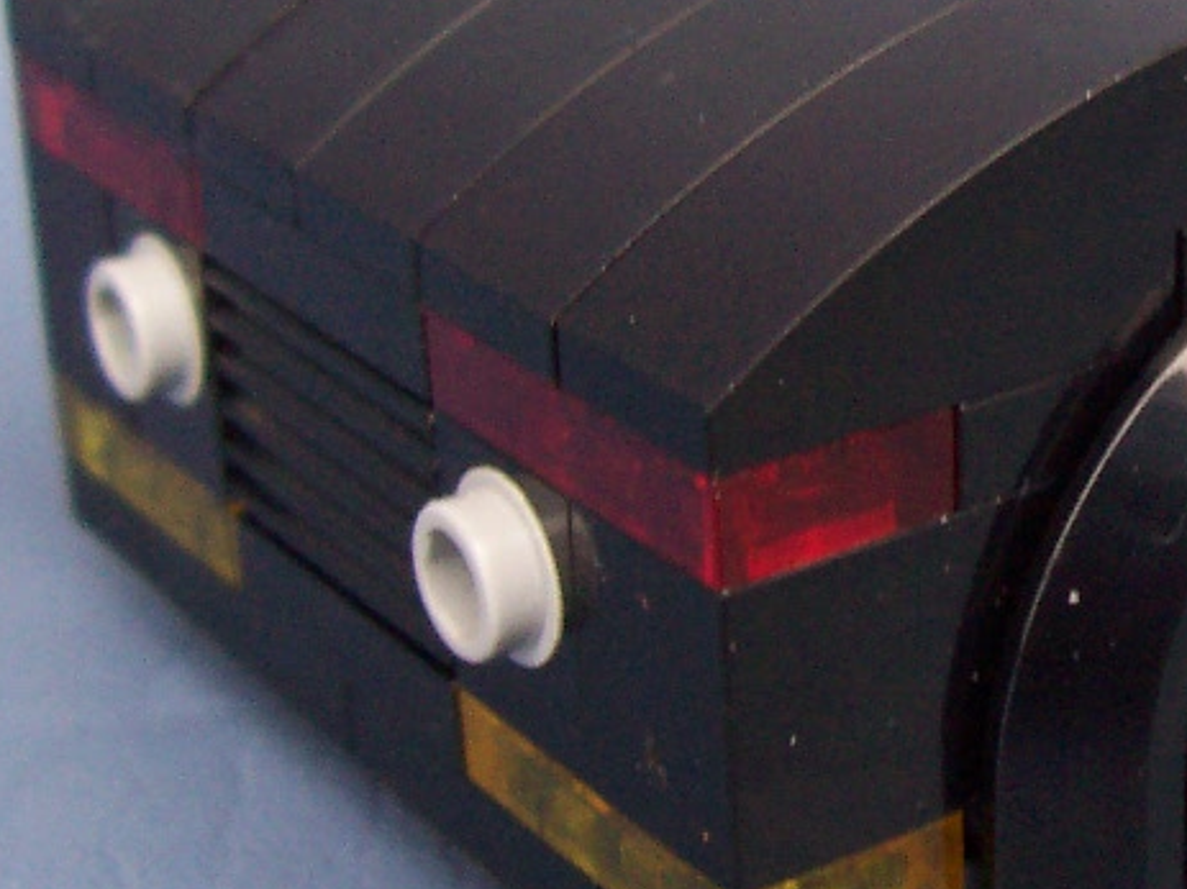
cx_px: 1220
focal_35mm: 96
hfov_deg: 19.8
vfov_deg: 15.3
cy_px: 254
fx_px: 3291
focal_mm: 5.6
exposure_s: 1/30
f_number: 2.8
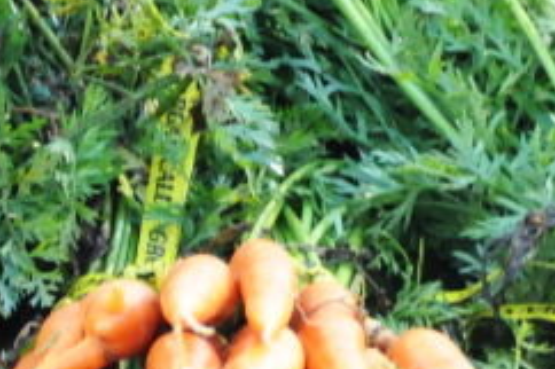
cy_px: 468
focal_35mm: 694
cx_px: -527
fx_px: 10692
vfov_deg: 2.0
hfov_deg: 3.0
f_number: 6.3
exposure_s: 1/400
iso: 1250
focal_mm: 112
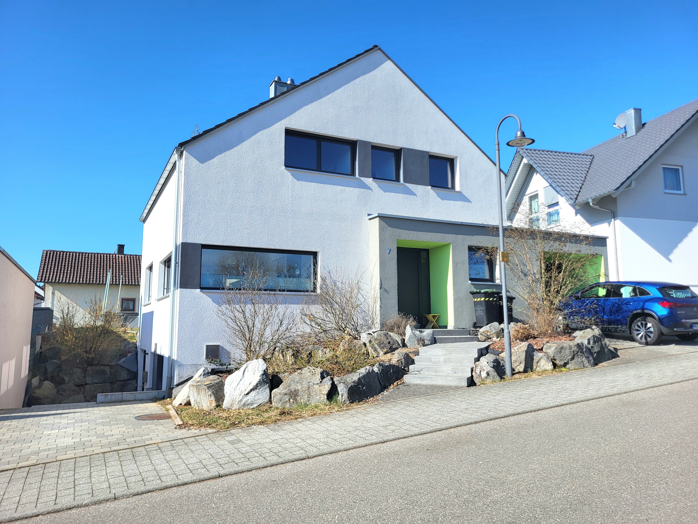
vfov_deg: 53.1
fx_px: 524
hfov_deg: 67.3
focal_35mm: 26
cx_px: 349
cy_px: 262
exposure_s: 1/2500
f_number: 1.8
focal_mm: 5.4
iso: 40
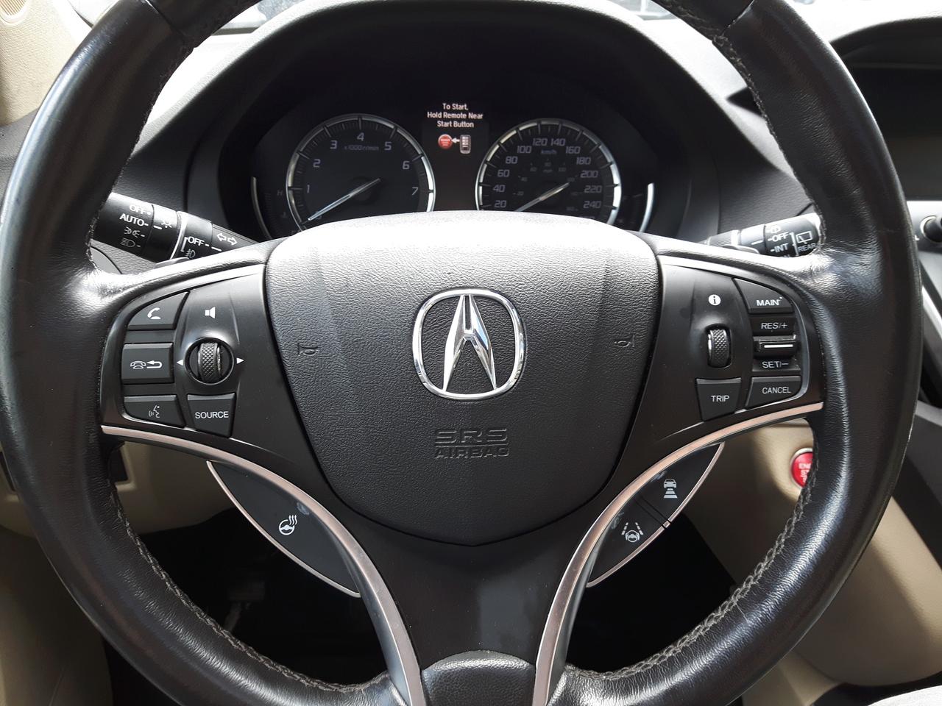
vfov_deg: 45.4
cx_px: 471
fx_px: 844
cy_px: 353
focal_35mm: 31
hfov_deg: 58.4
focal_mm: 3.7
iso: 50
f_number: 1.9
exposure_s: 1/50
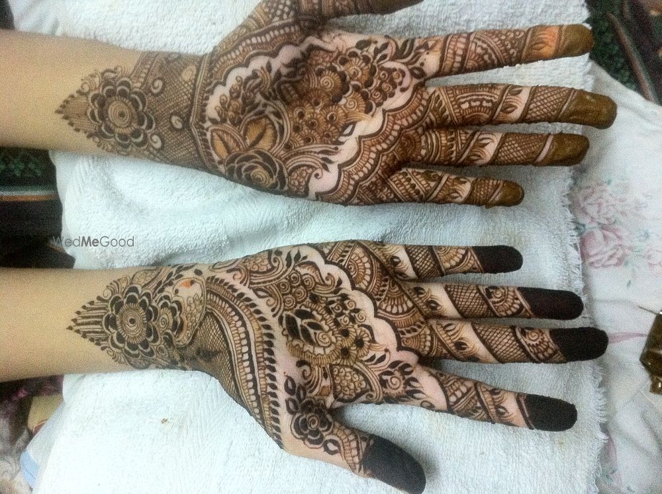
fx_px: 668
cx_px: 331
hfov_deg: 52.7
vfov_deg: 40.6
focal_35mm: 35
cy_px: 247
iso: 500
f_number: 2.8
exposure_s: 1/17
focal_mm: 3.85
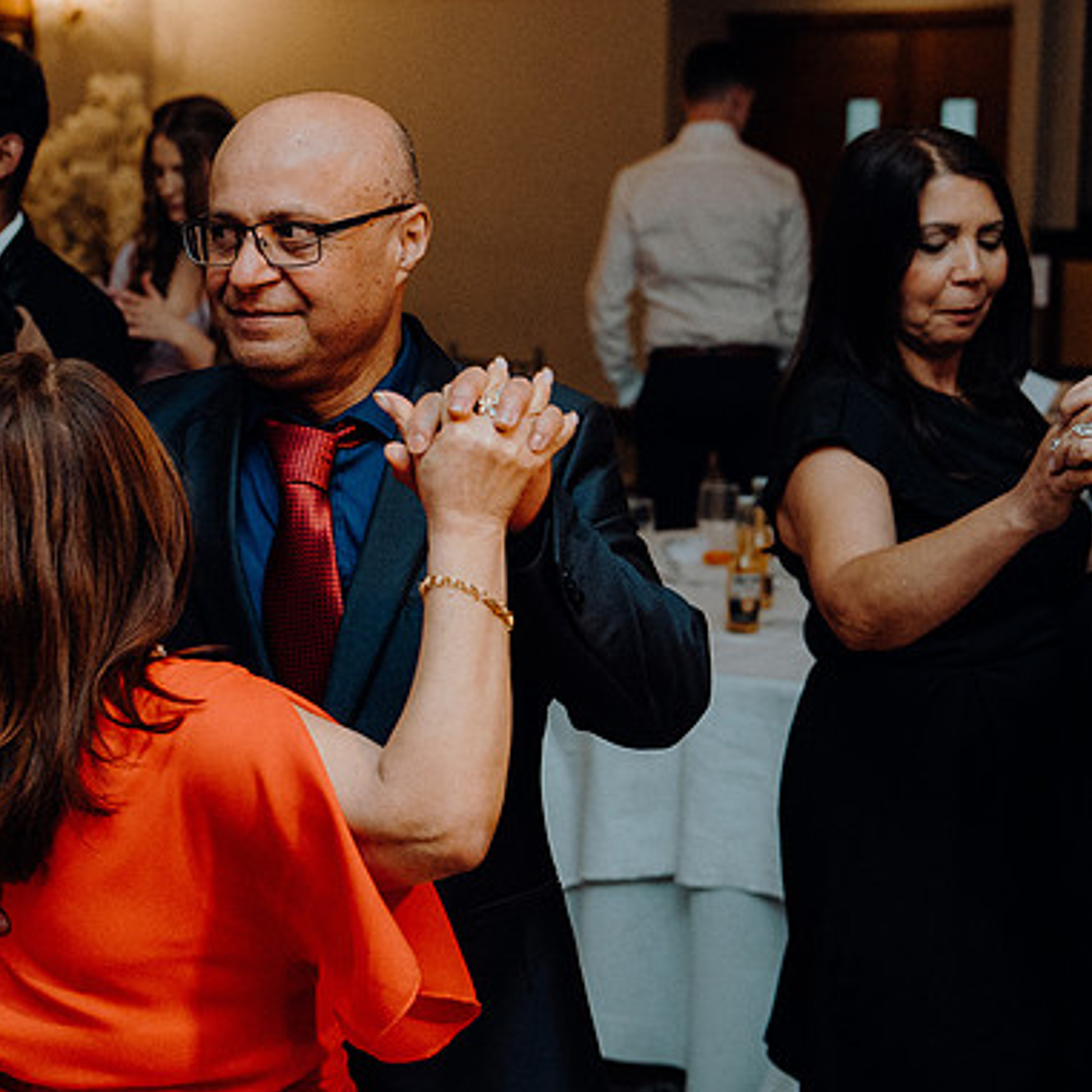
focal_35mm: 79
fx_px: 2820
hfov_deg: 21.7
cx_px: 269
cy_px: 546
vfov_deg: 21.9
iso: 2500
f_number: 3.5
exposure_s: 1/200
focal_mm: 41
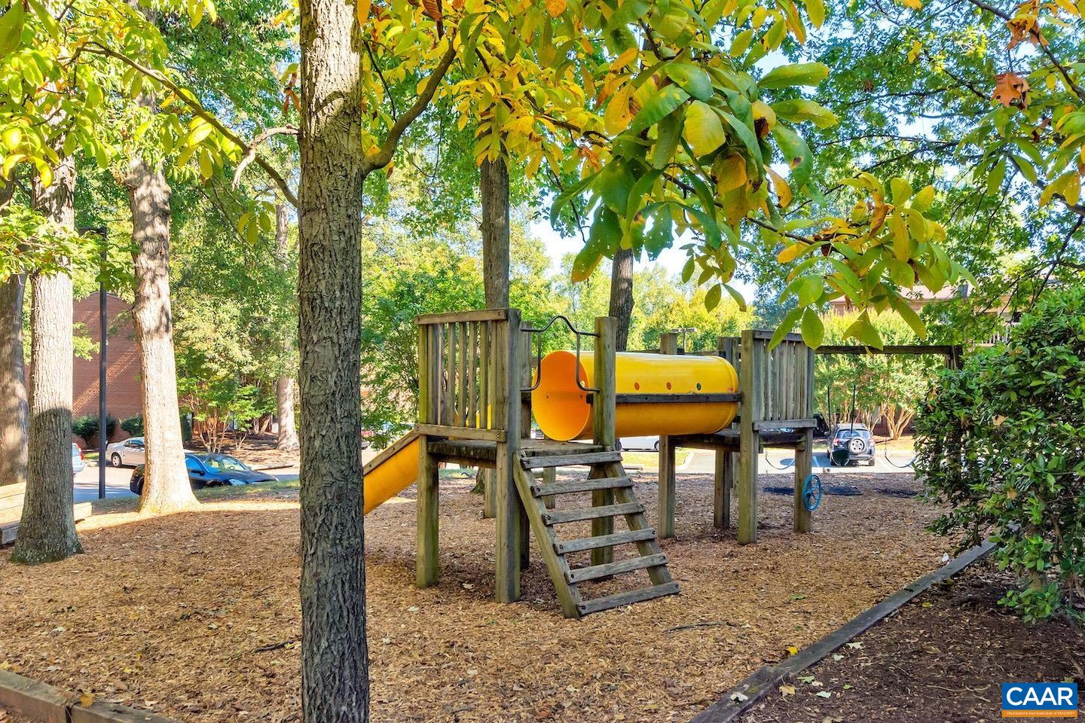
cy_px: 362
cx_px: 542
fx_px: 814
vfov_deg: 47.9
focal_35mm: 27
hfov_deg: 67.4
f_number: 8
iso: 800
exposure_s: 1/320
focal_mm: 18
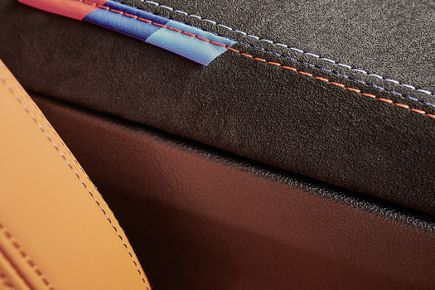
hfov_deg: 25.2
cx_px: 140
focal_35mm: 80
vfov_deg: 17.0
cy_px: 90
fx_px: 967
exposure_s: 1/500
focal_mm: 35
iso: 64
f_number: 2.8
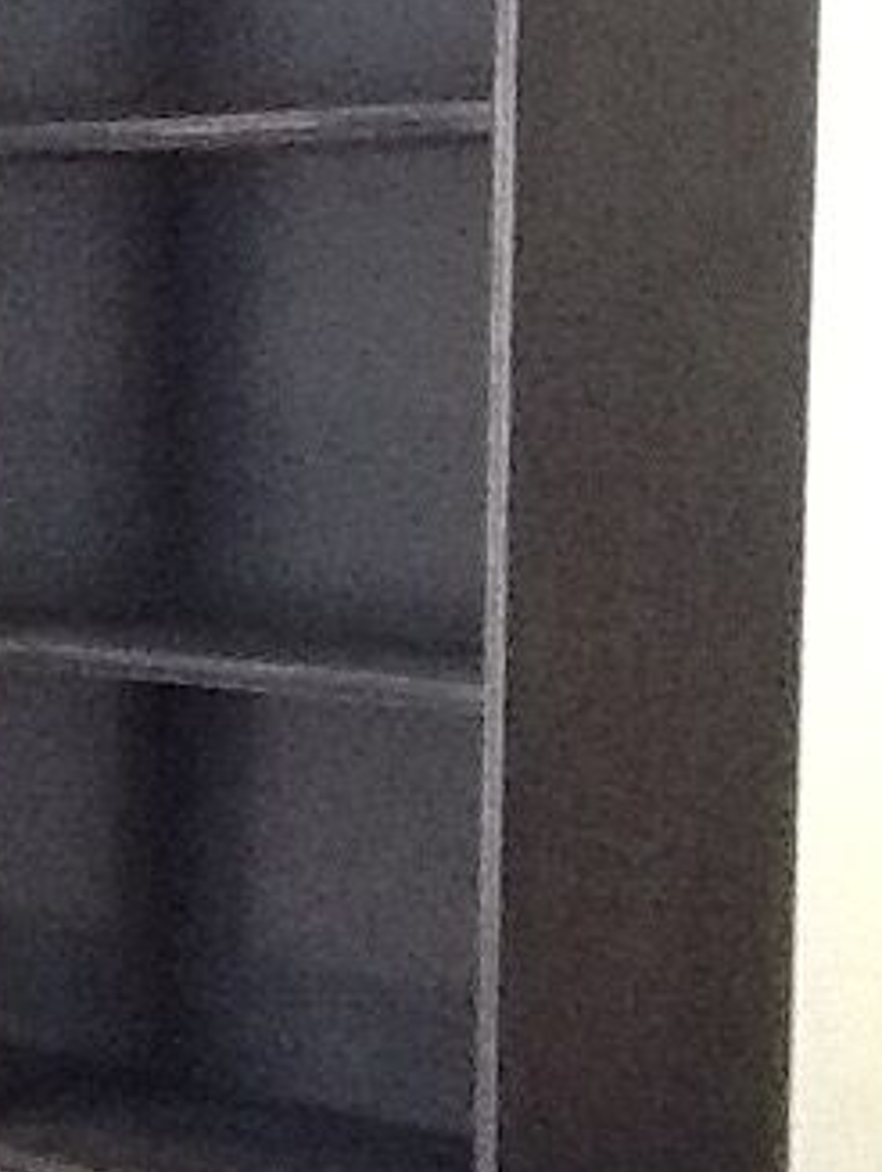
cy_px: 957
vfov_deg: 15.2
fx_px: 4374
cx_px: 380
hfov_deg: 11.5
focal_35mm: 129
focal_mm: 2.03
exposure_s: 1/33
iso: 400
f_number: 2.4
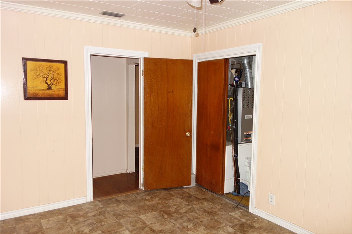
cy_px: 117
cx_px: 176
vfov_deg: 46.4
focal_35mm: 28
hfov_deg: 65.5
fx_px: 274
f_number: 1.8
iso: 200
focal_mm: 10.4
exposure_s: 1/30
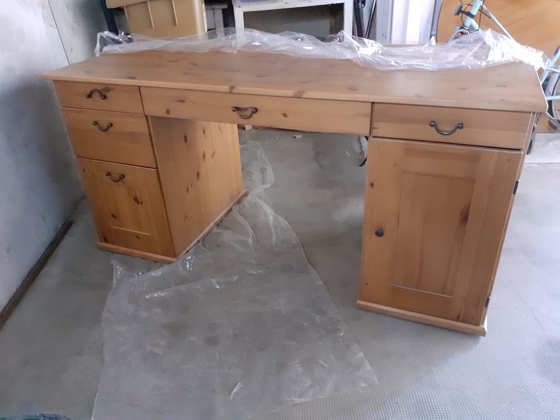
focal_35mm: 27
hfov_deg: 65.3
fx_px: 437
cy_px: 210
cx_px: 280
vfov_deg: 51.4
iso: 640
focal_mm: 3.6
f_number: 1.9
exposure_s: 1/20
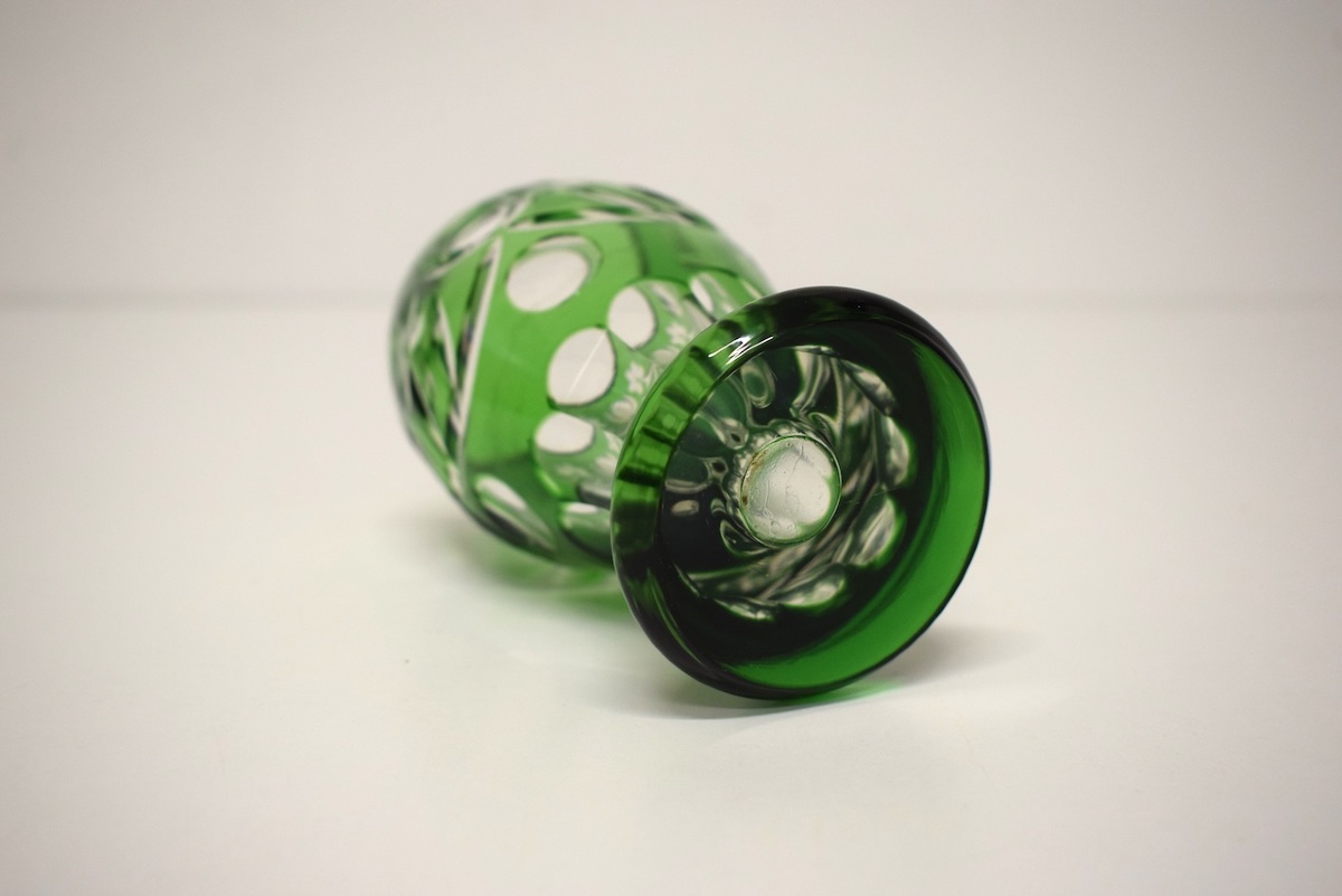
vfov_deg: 33.0
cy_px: 448
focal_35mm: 40
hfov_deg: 47.9
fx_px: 1510
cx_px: 671
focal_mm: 27
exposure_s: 1/125
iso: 800
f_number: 5
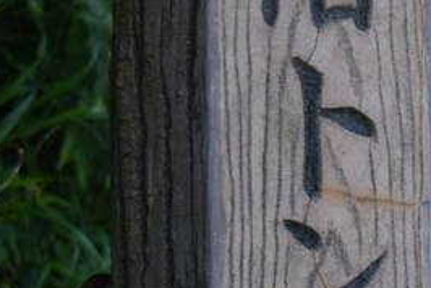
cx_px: 886
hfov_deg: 8.4
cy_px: 168
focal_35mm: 230
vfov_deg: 6.0
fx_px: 2757
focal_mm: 34
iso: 100
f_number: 5.6
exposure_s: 1/80
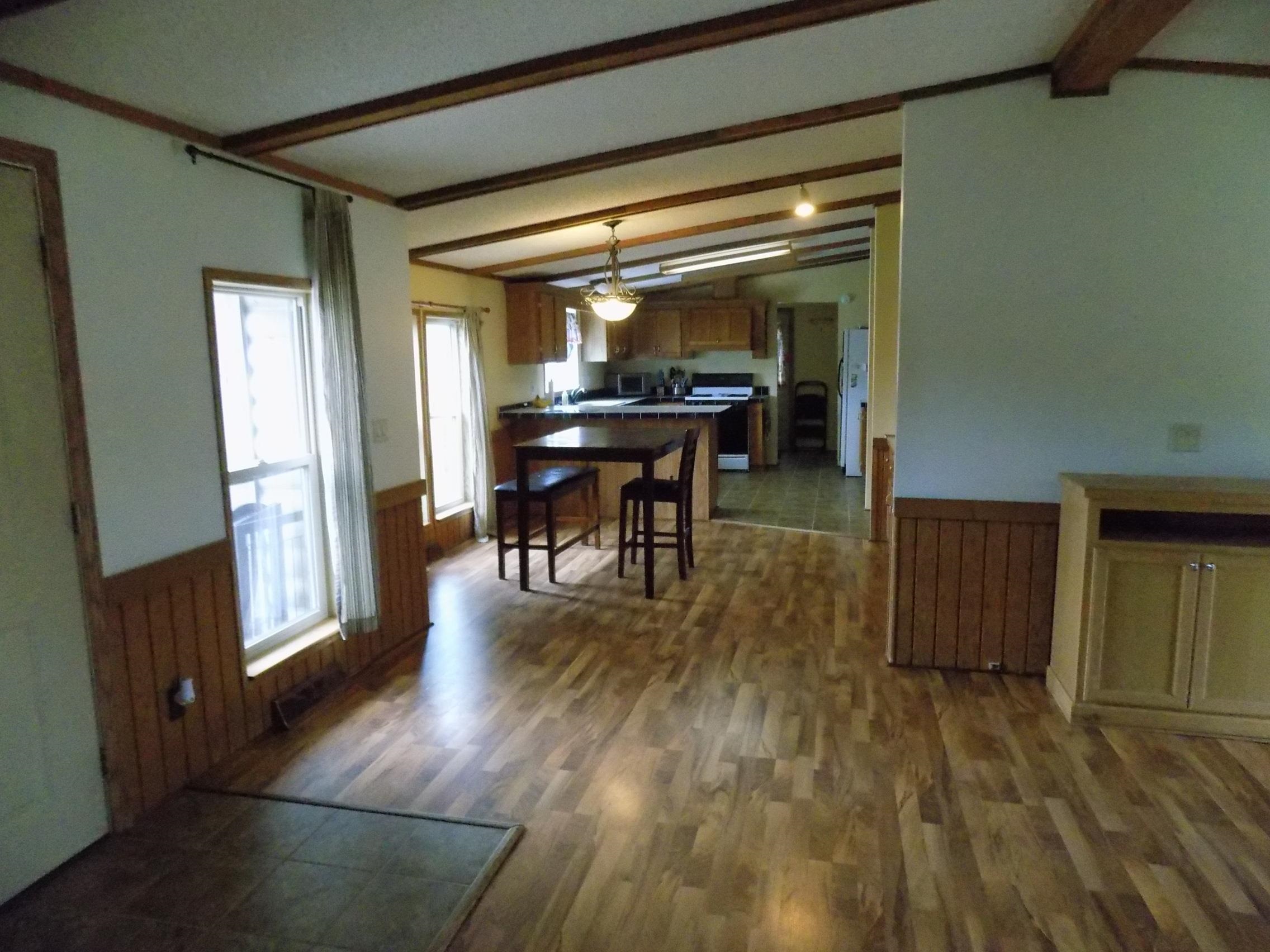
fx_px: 844
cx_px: 635
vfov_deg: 58.9
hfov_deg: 73.9
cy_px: 476
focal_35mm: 23
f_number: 3.1
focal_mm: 4
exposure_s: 1/125
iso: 1000
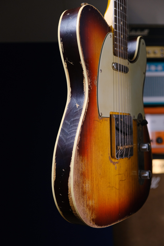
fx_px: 321
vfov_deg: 41.9
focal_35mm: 47
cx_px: 82
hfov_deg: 28.7
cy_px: 123
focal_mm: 31.5
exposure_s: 1/180
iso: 800
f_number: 3.6
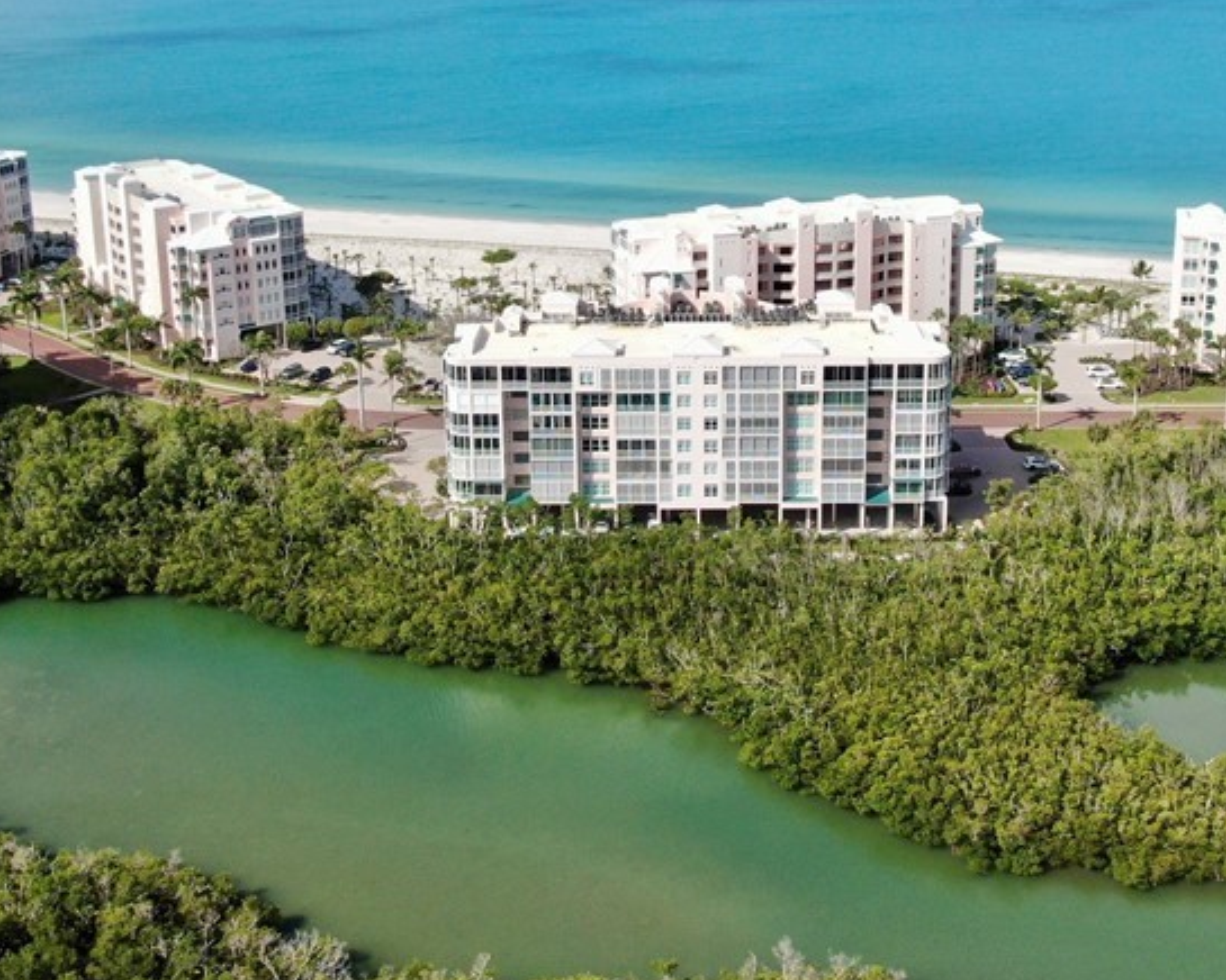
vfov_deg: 33.6
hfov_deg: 41.9
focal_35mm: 44
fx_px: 1597
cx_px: 700
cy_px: 270
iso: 100
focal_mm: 4.39
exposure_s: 1/1250
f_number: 2.8
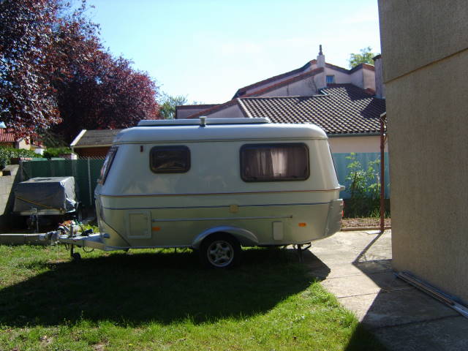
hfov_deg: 52.6
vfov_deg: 40.7
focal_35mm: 35
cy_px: 176
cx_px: 234
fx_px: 473
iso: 50
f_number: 2.8
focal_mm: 7.4
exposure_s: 1/750
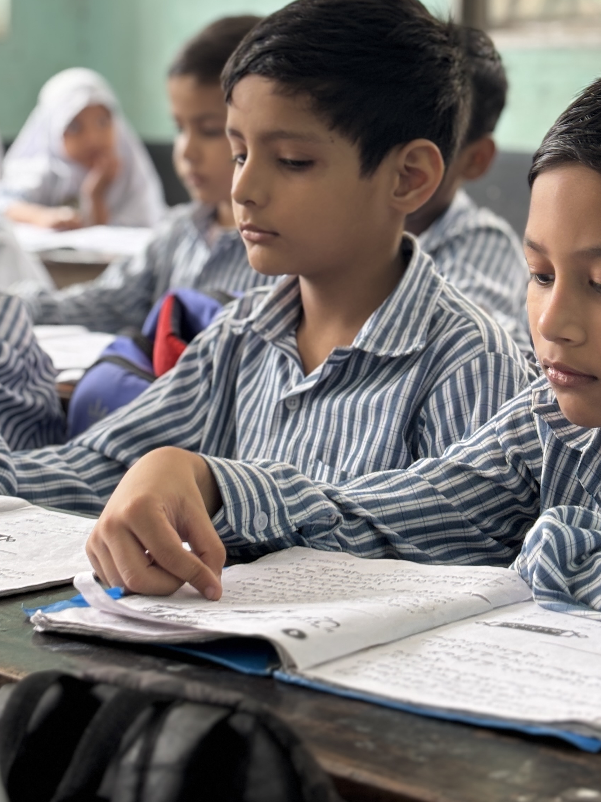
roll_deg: -1.0
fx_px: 2130
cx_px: 331
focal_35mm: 92
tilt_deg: -0.3
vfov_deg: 20.9
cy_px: 102
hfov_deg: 16.1
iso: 40
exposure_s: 1/50
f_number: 1.6
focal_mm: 5.96
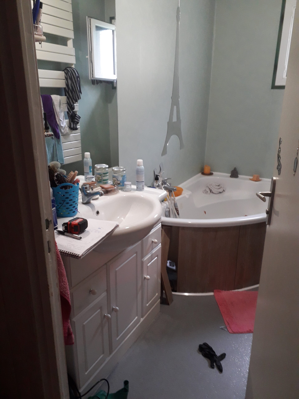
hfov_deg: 51.4
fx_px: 311
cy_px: 200
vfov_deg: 65.3
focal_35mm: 27
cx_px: 150
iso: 160
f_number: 1.9
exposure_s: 1/25
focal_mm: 3.6
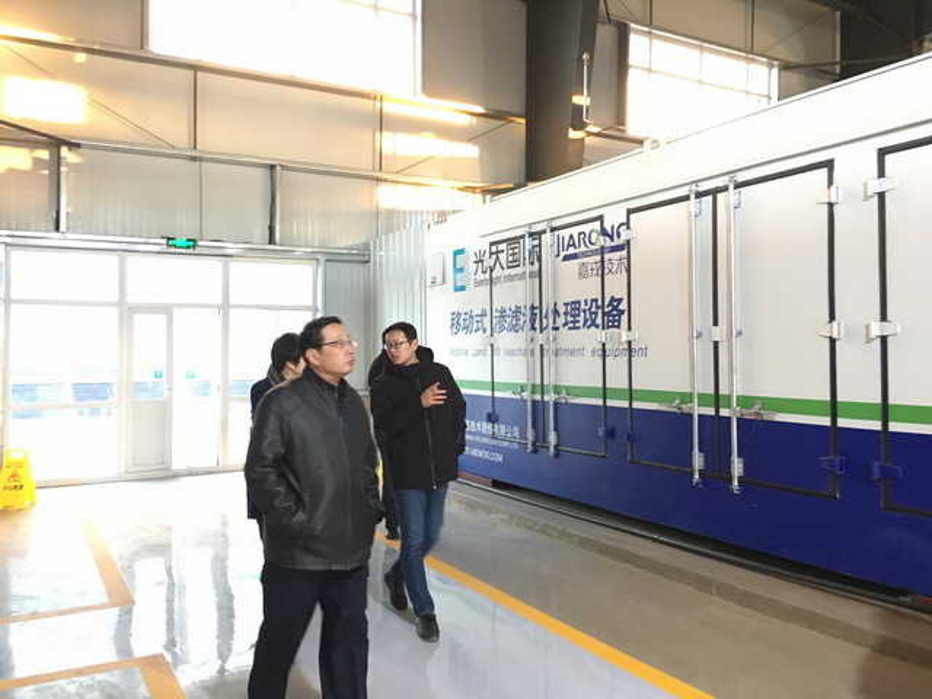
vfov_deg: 48.2
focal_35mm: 29
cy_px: 350
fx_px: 781
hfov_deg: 61.7
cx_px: 466
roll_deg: -0.9
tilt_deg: +0.5
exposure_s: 1/17
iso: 250
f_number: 2.2
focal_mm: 4.15
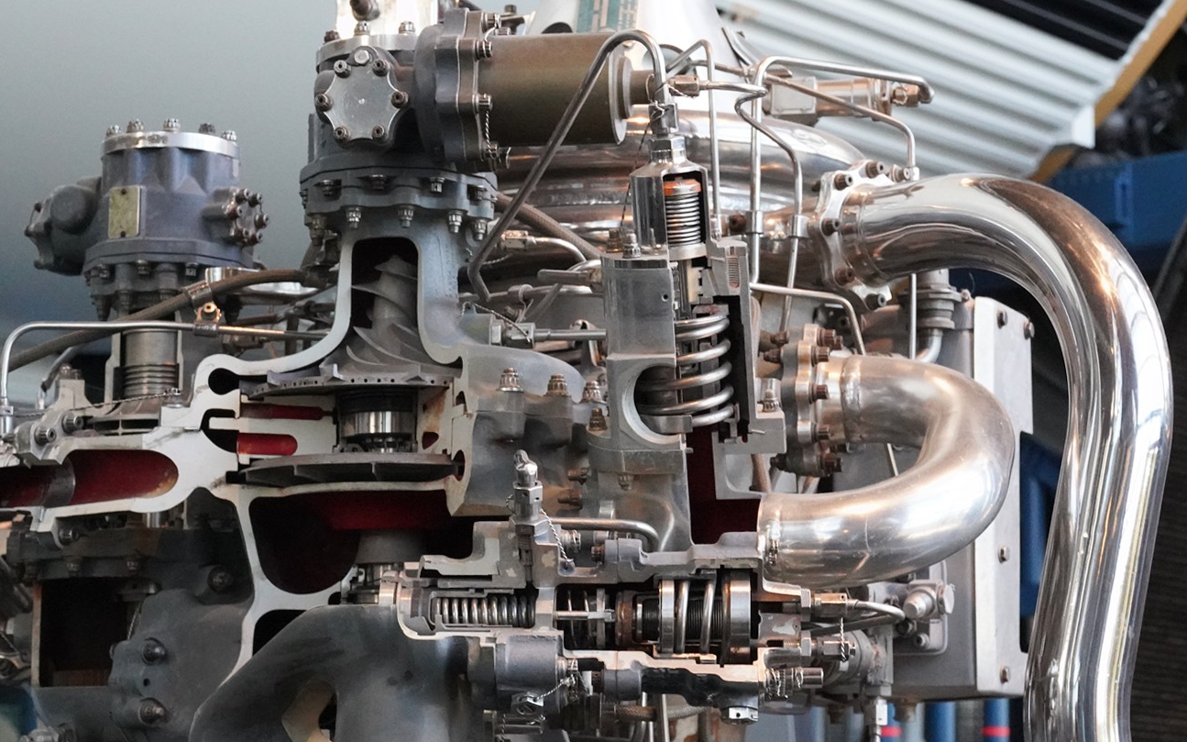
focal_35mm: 74
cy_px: 374
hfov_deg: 27.9
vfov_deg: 17.6
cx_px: 599
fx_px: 2394
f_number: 11
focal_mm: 47
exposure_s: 1/100
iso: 8000
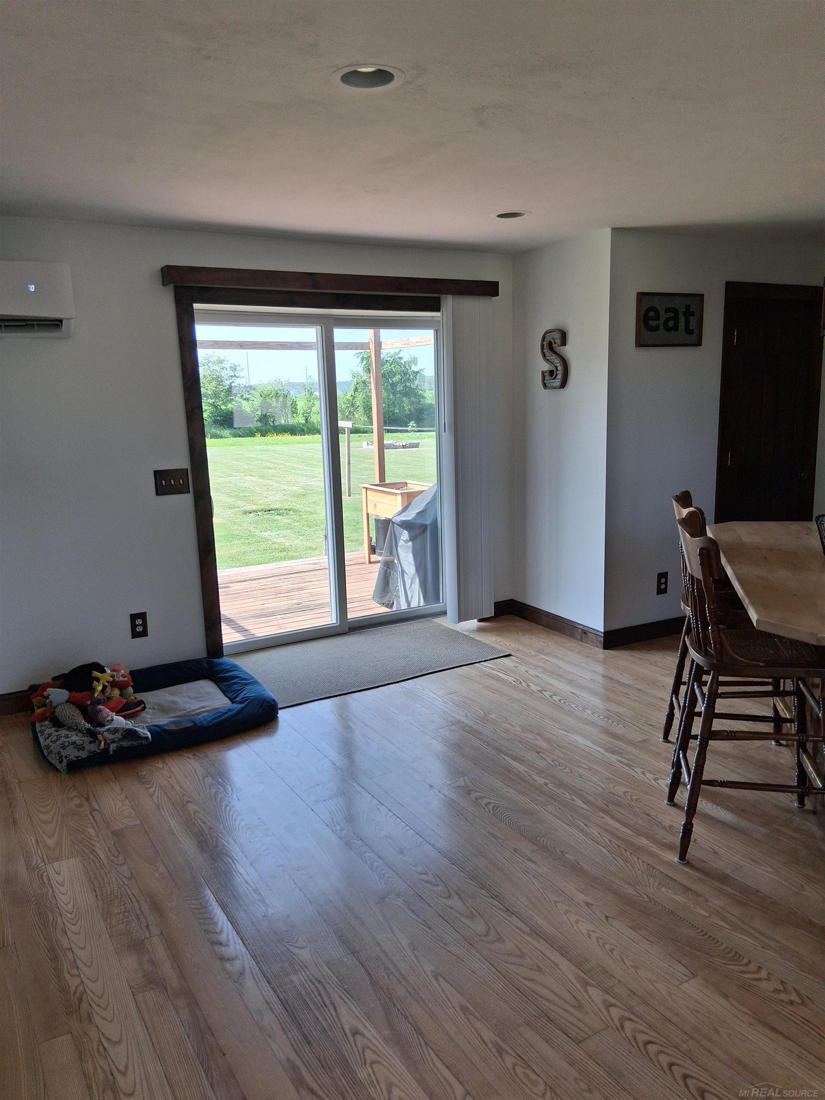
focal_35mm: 26
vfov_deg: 67.3
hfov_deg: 53.1
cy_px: 550
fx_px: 826
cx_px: 412
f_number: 1.8
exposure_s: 1/100
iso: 32
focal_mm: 3.98
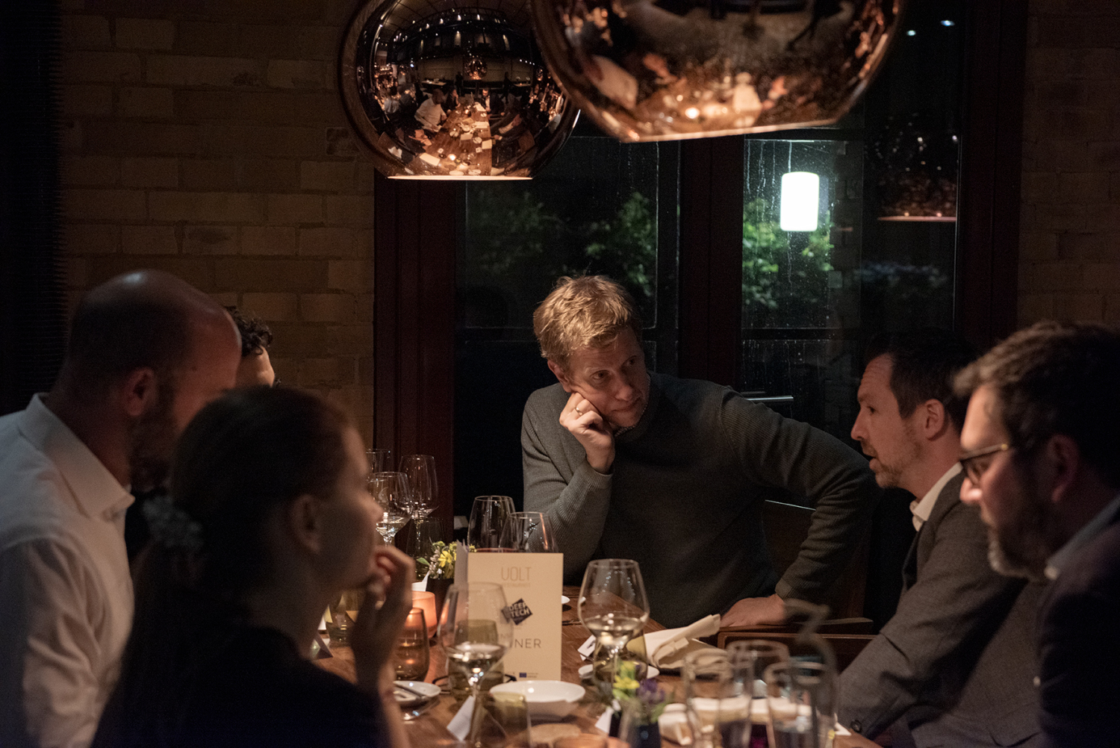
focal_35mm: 70
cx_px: 560
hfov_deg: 28.8
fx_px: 2179
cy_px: 374
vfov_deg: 19.5
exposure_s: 1/50
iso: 2000
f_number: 4.5
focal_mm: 70
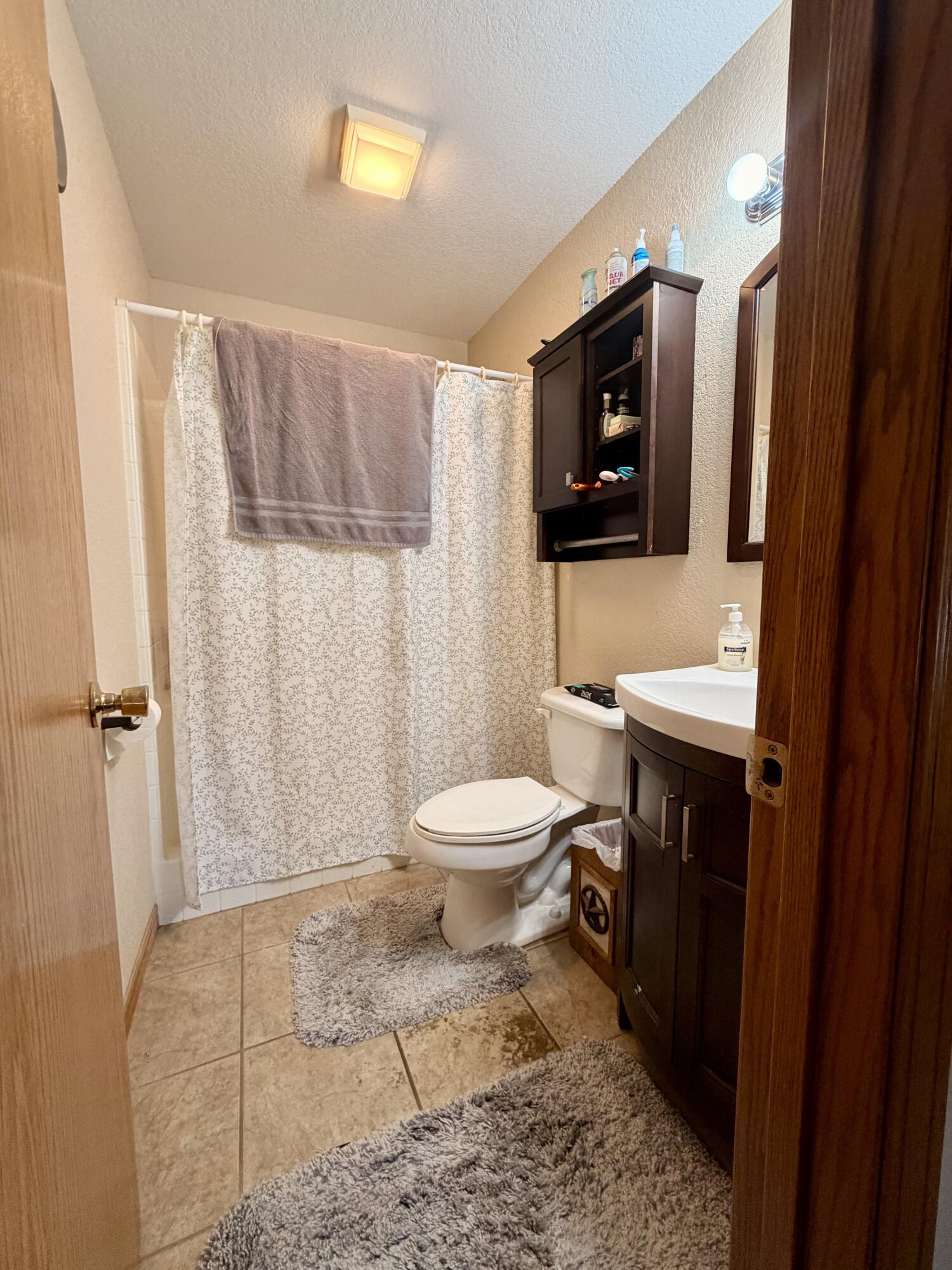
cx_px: 476
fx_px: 513
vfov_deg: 102.1
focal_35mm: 14
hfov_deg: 85.7
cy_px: 635
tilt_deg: -6.9
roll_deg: +0.2
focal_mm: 2.22
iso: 200
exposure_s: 1/60
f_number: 2.2
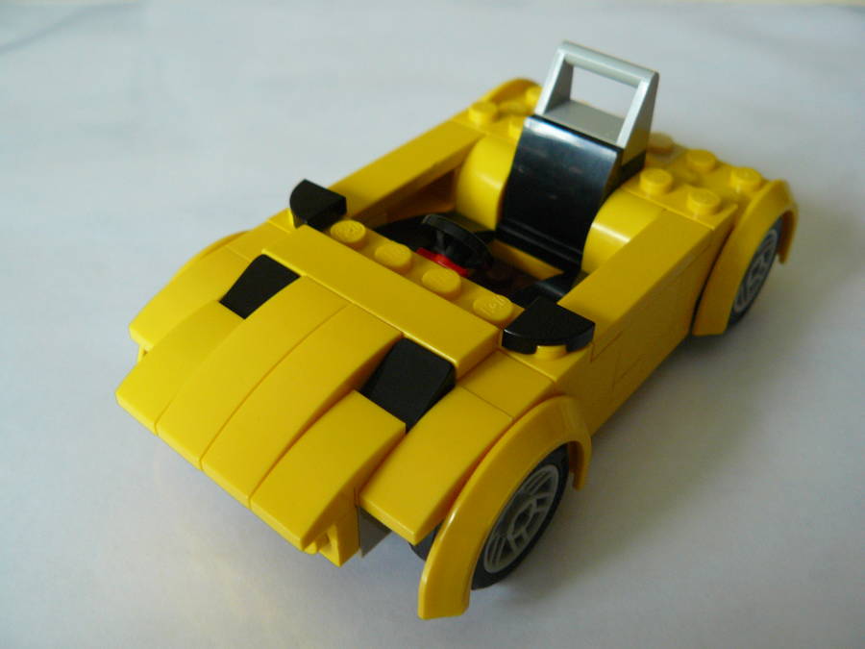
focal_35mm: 36
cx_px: 432
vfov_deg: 39.7
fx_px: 900
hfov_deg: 51.4
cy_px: 324
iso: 200
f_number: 2.8
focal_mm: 6
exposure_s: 1/6
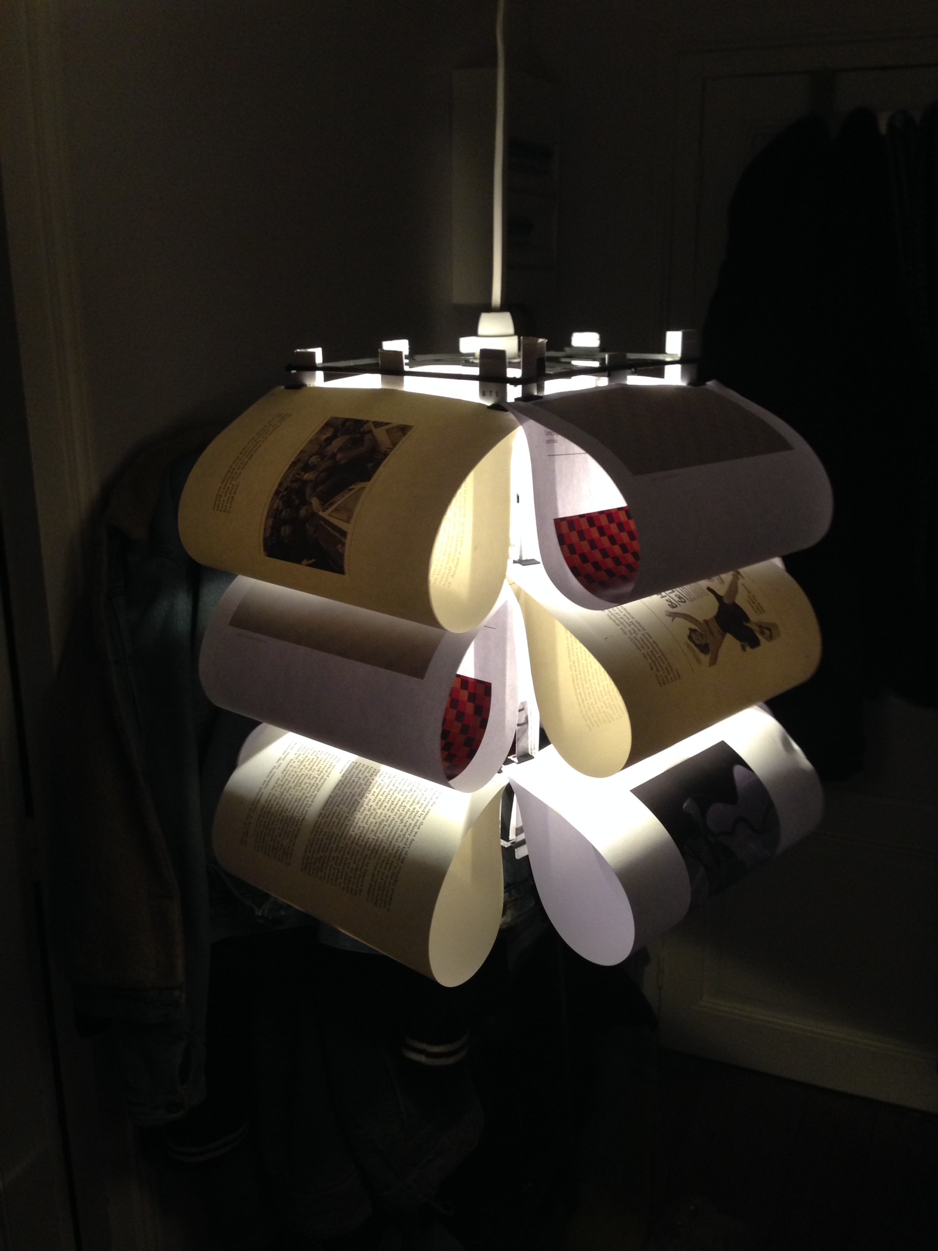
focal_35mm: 33
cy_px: 626
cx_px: 469
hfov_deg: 42.9
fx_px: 1192
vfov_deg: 55.4
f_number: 2.4
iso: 200
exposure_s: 1/20
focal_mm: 4.12
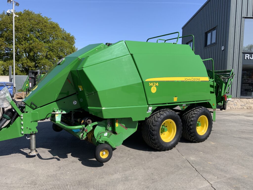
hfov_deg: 61.7
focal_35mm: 29
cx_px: 126
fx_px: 212
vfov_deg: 48.2
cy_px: 95
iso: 16
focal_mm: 3
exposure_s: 1/1534
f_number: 1.8
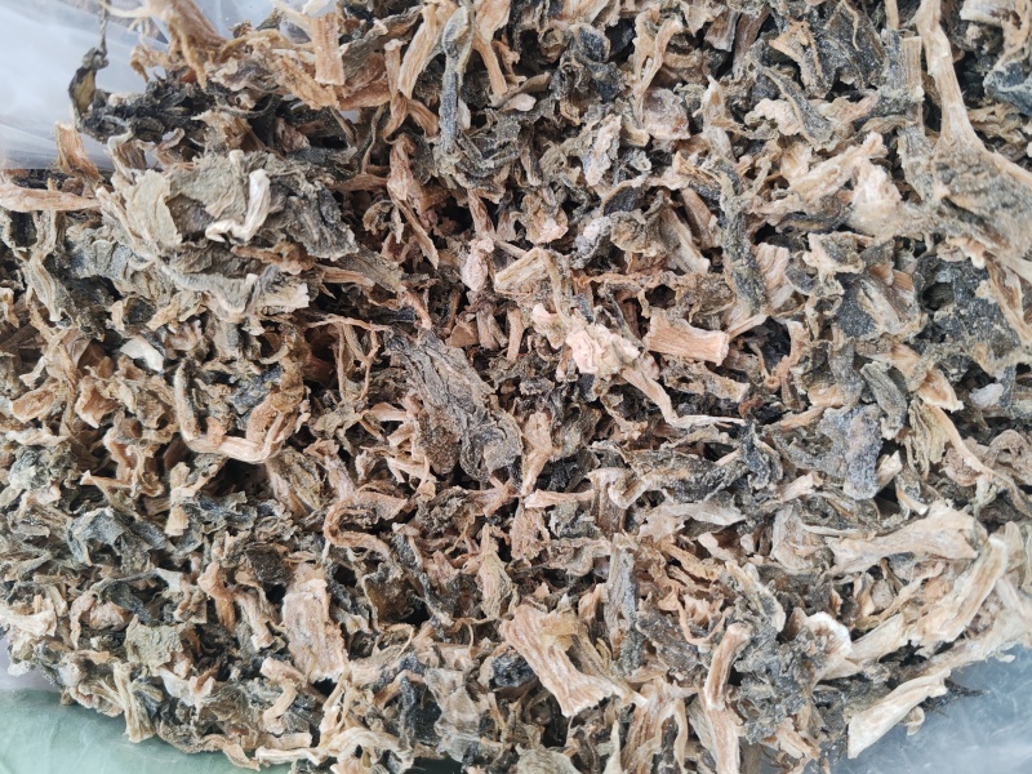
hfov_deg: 65.3
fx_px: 805
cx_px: 516
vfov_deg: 51.4
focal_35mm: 27
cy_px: 387
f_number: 1.9
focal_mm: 6.12
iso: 1000
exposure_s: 1/100
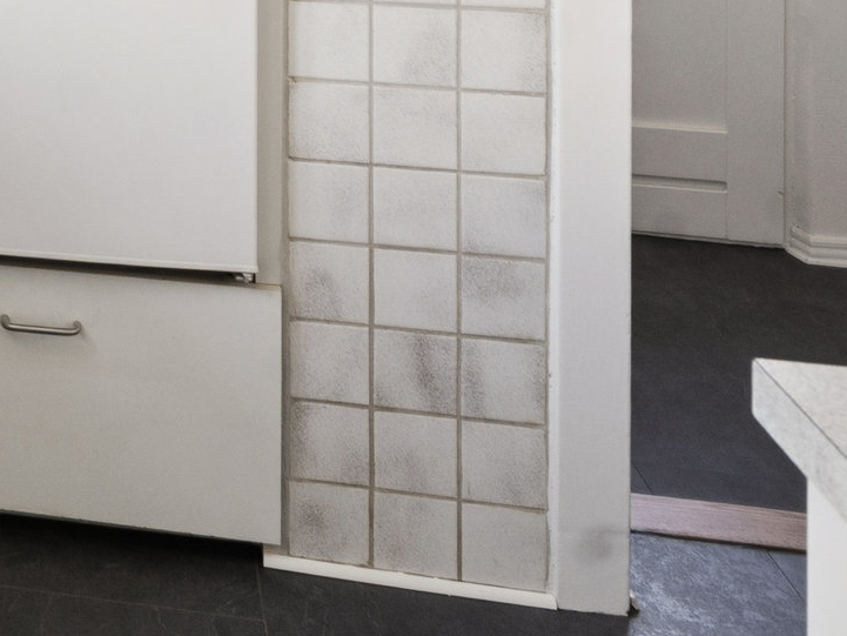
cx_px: -290
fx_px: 1566
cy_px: -333
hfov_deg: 25.5
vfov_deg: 19.7
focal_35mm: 64
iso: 800
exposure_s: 1/60
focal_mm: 16
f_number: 8
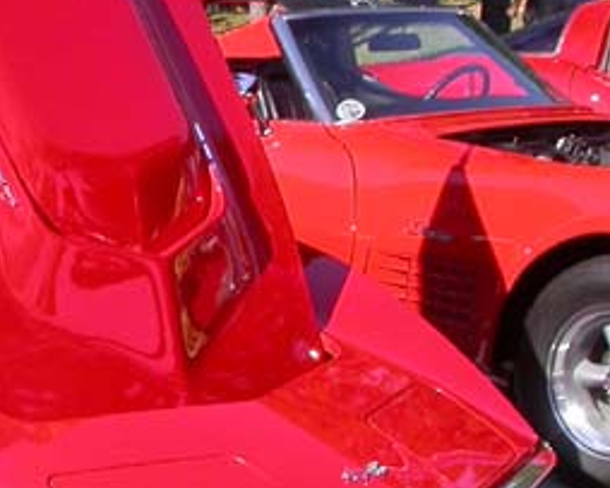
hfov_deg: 15.6
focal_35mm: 117
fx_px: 2111
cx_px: -197
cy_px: 303
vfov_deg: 13.2
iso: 100
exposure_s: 1/219
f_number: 6
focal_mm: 7.85
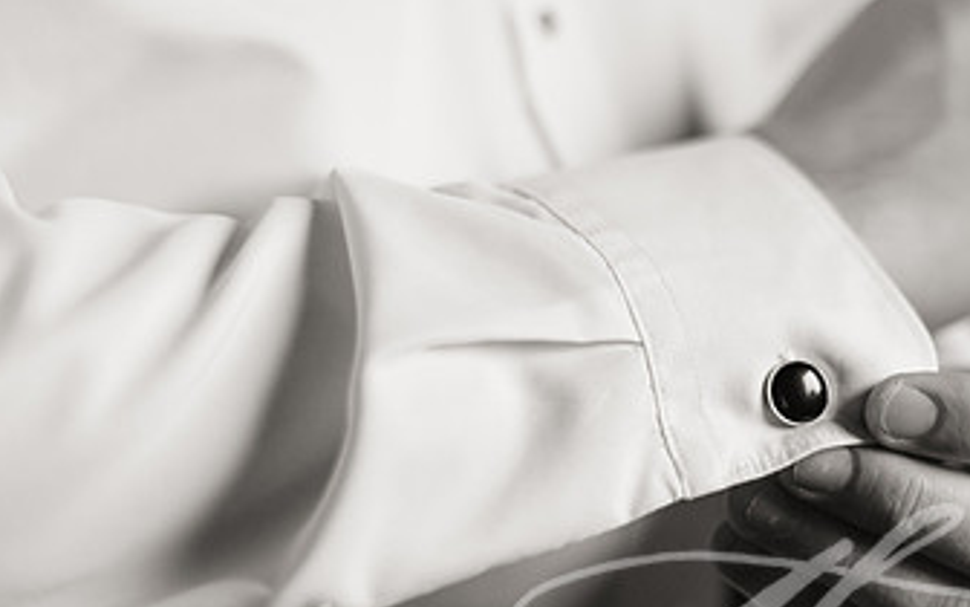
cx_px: 797
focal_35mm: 88
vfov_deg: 14.8
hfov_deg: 23.2
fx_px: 2326
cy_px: 340
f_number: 2
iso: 1600
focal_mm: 50
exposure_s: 1/1000
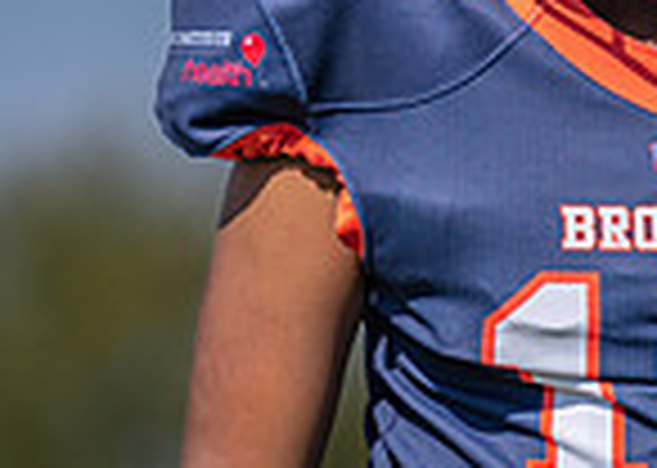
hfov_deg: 2.2
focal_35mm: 909
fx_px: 16946
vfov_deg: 1.6
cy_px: 58
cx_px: 798
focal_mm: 200
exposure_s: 1/4000
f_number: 2.8
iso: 100
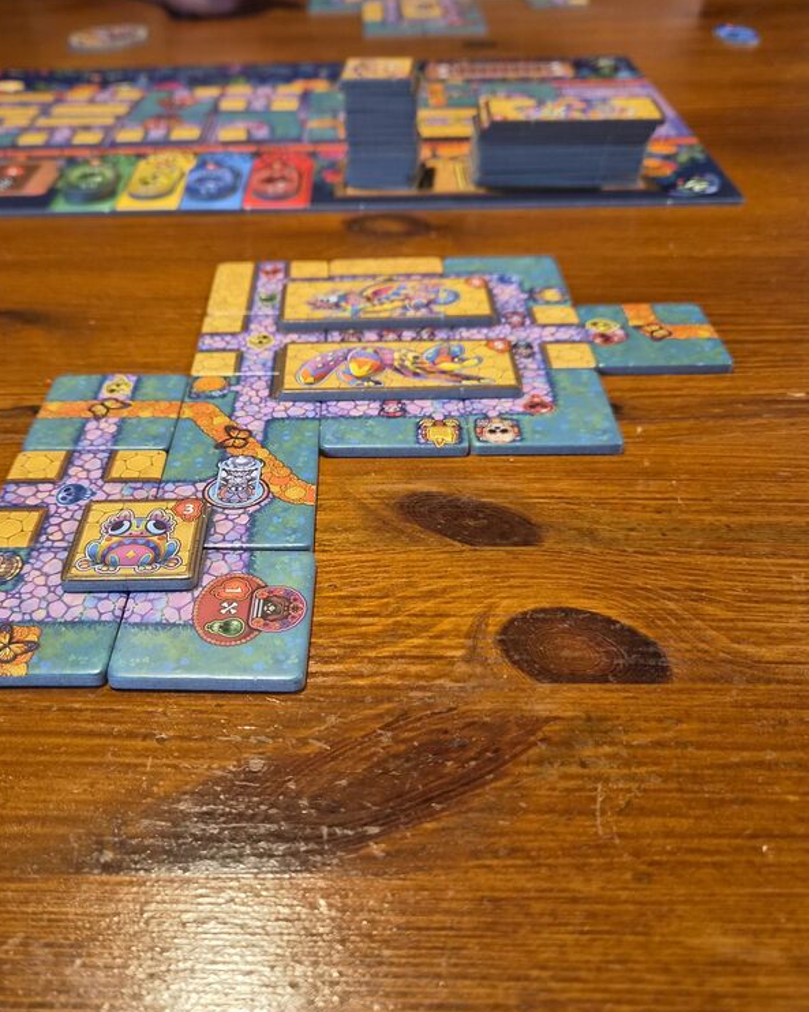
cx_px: 318
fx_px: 928
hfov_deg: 46.8
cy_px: 495
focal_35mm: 31
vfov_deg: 57.2
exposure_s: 1/100
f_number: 1.8
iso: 640
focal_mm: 5.4
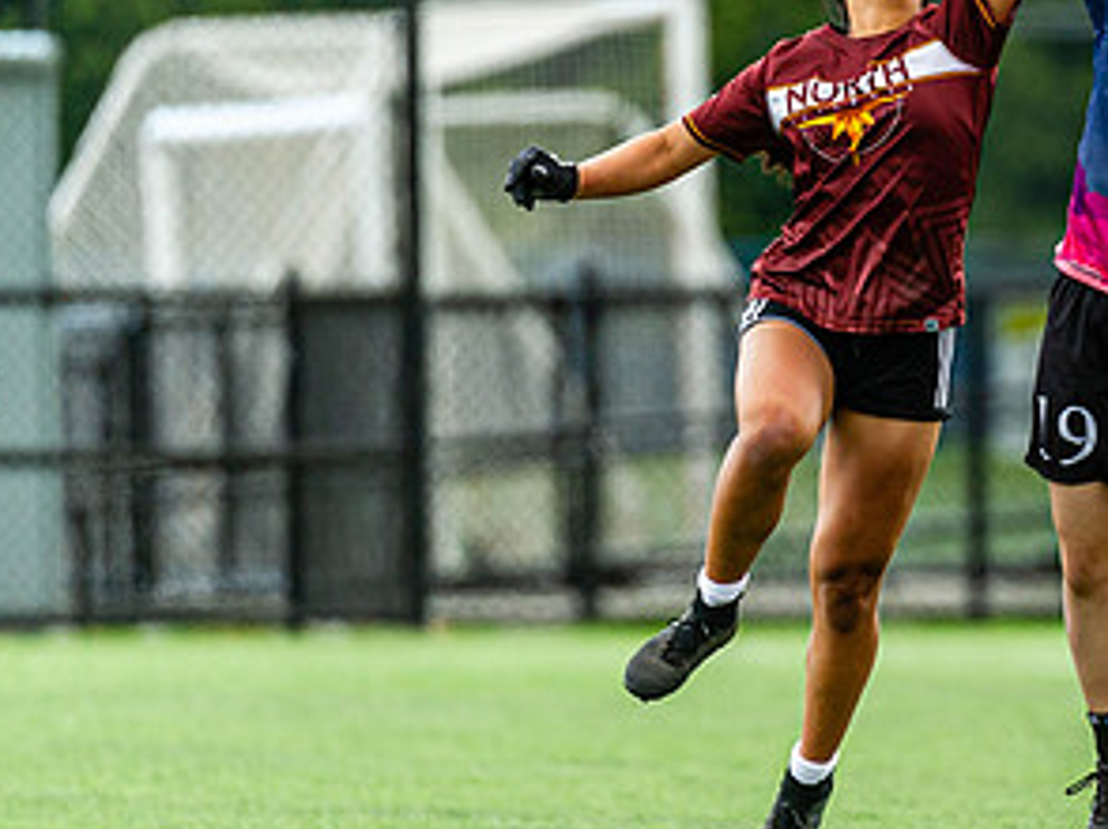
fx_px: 30959
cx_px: 998
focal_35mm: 968
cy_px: 293
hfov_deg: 2.0
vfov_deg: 1.5
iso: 400
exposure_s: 1/800
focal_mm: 400
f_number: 4
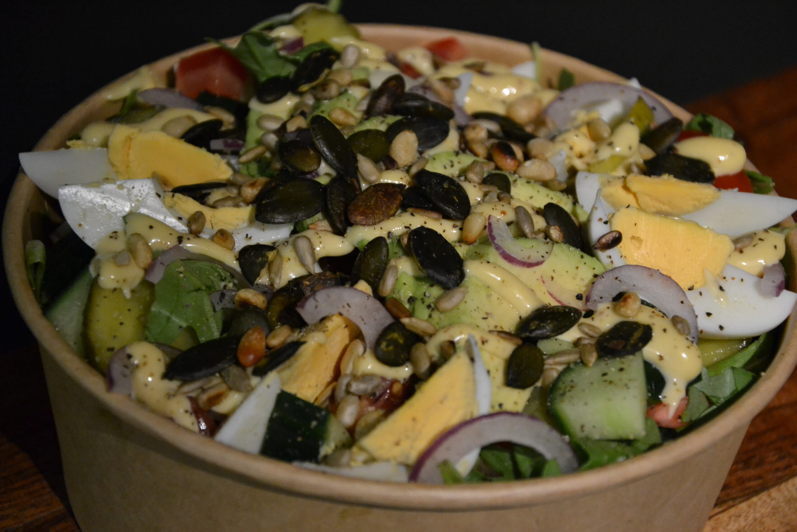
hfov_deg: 21.9
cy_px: 266
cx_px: 398
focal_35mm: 93
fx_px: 2059
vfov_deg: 14.7
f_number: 5.3
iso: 2500
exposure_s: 1/60
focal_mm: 62
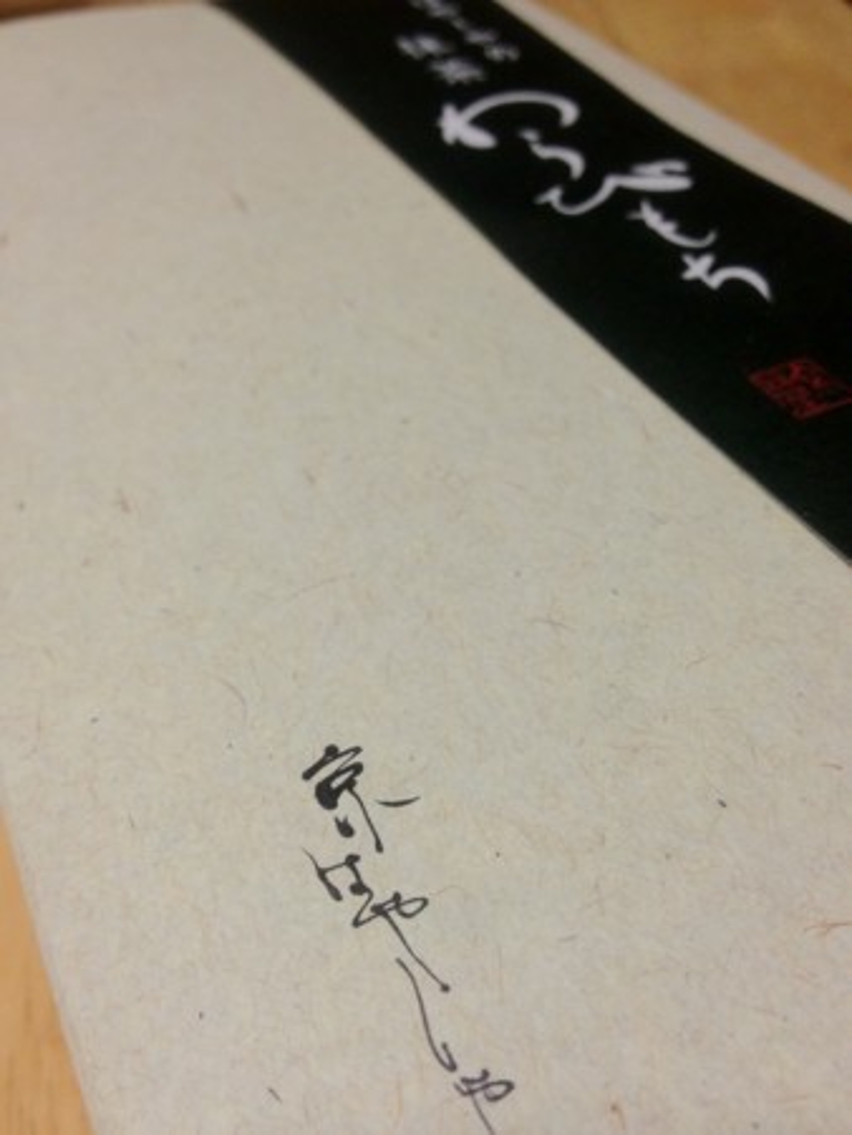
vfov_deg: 52.6
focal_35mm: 35
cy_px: 568
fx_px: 1148
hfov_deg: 40.7
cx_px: 426
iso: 160
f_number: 2.4
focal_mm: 4.28
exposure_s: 1/20
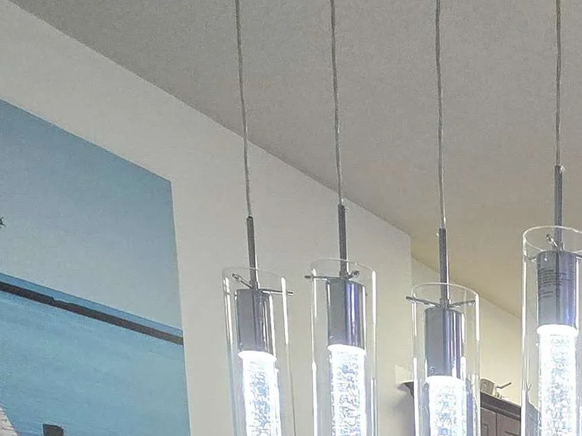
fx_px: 790
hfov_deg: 33.9
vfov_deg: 21.7
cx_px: 670
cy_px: 755
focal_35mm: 47
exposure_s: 1/60.2
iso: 320
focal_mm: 2.2
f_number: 2.2
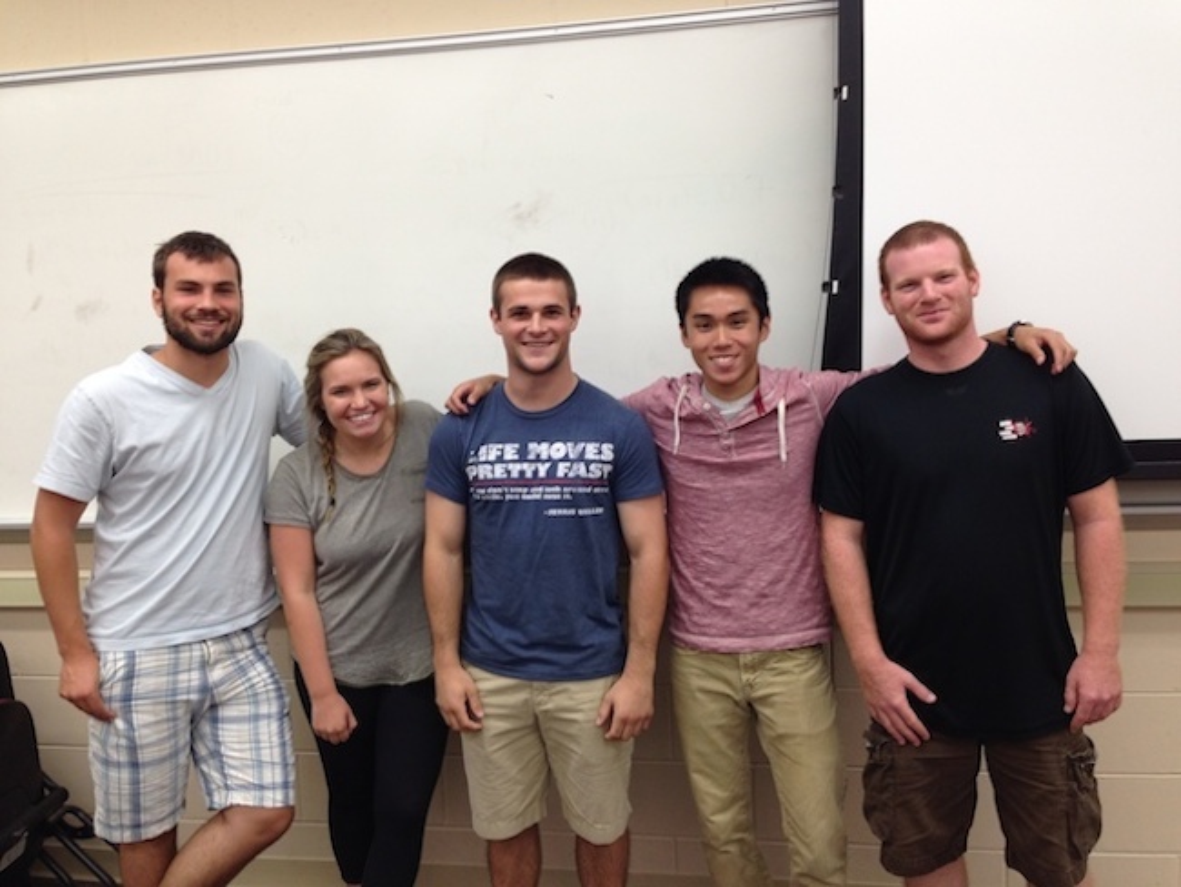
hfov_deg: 55.3
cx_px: 590
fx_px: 1126
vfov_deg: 43.0
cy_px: 444
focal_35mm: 33
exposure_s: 1/40
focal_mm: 4.12
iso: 64
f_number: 2.4
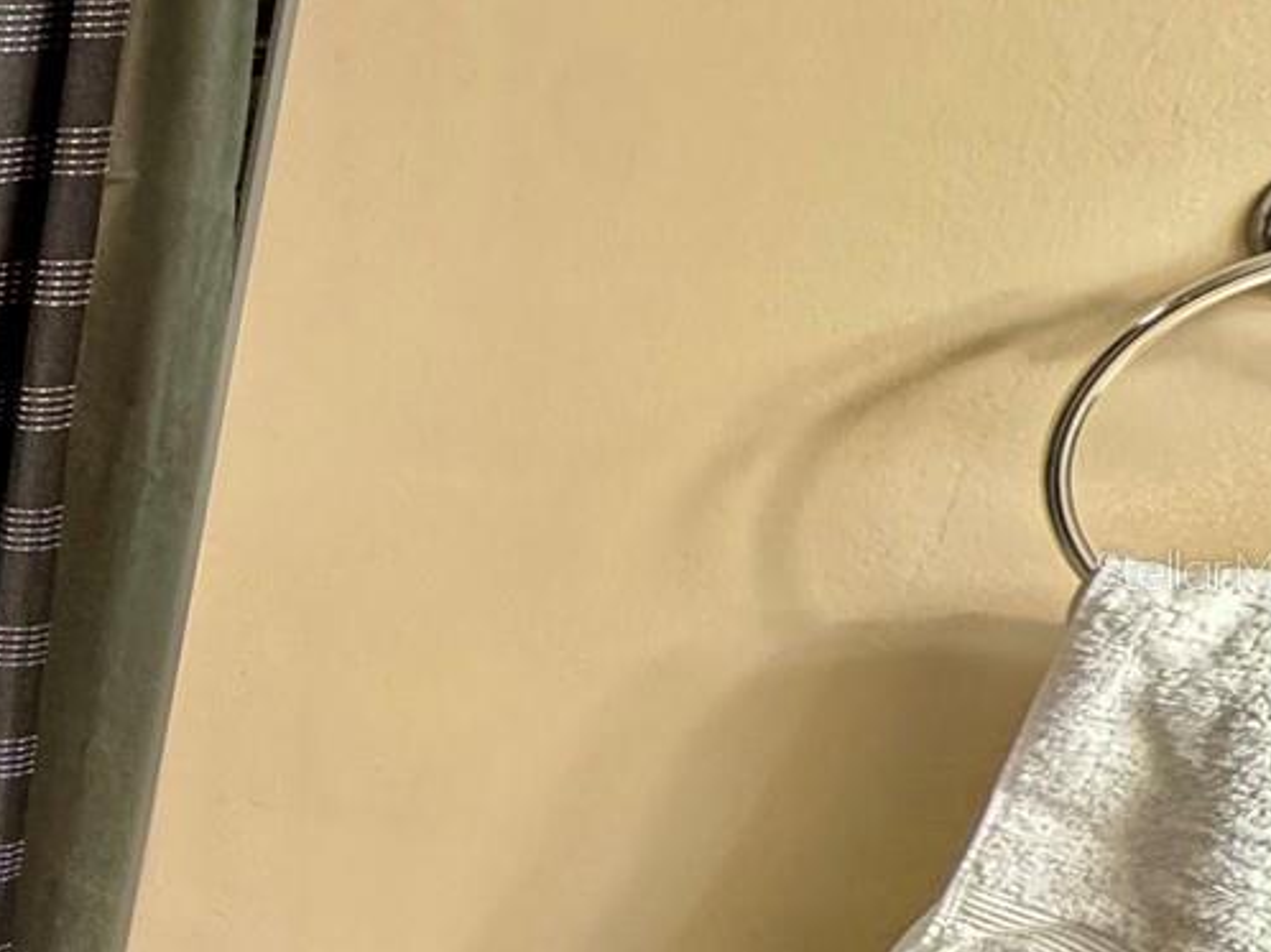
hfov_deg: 27.0
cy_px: 569
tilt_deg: -22.0
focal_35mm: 45
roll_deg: +1.0
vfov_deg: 32.1
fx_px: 1651
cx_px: -707
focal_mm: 2.22
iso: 250
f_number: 2.2
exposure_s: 1/60
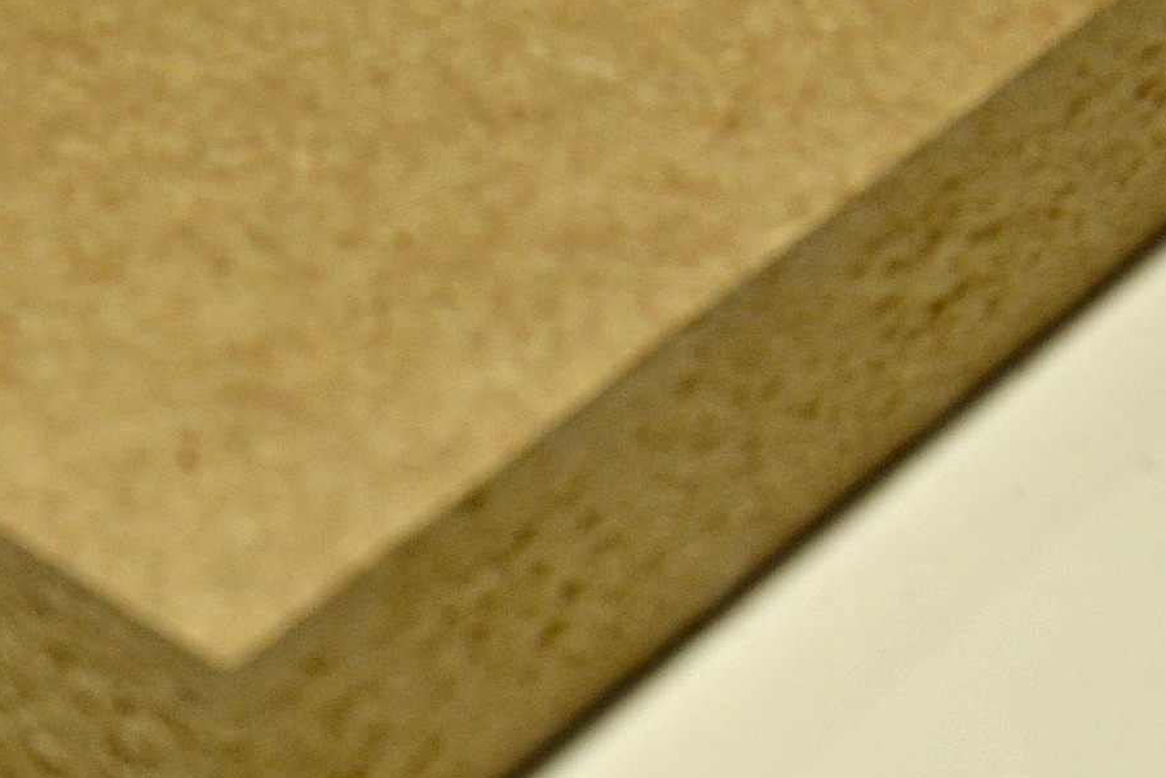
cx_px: 259
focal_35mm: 116
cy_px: 495
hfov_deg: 17.5
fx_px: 3753
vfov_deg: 11.8
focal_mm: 21
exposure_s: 1/125
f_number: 8
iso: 200
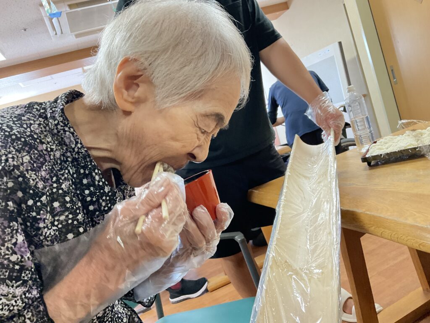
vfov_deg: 48.2
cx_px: 215
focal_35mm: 29
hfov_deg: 61.7
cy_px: 162
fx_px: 360
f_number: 1.8
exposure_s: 1/60
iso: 160
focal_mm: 3
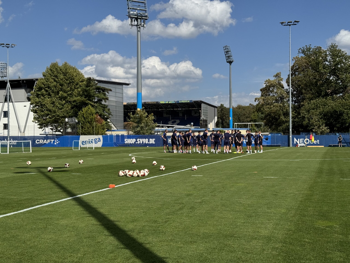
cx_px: 175
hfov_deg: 39.7
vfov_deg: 30.3
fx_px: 485
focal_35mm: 48
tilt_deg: +1.4
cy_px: 132
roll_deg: +0.8
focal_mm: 6.76
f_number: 1.78
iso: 64
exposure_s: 1/7937
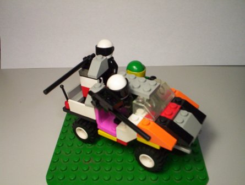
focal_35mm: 38
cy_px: 92
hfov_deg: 48.9
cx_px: 122
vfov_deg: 37.9
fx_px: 270
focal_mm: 4.99
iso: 140
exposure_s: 1/66.9
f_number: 4.5
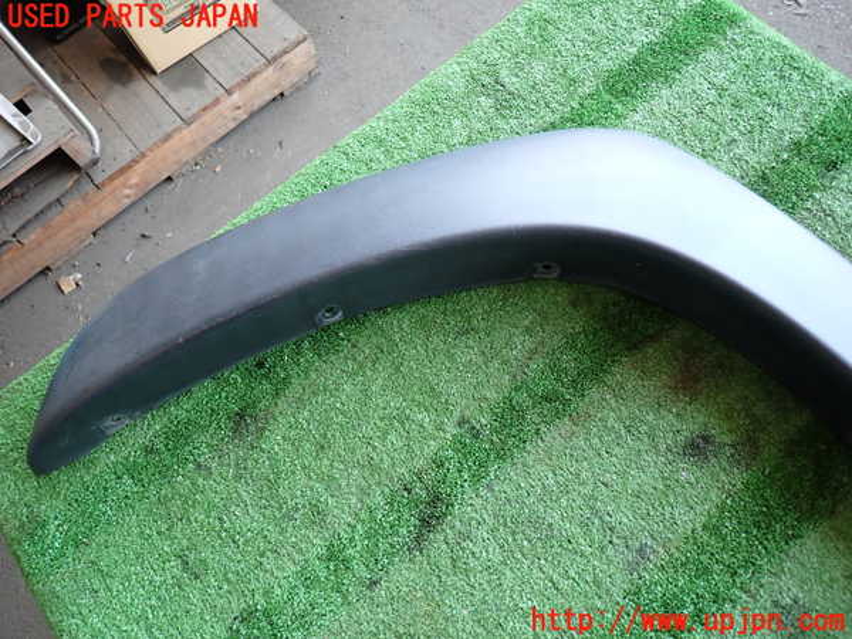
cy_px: 320
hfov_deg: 69.4
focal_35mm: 25
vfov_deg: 54.9
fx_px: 615
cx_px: 426
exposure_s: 1/60
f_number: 2
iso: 160
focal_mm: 4.5
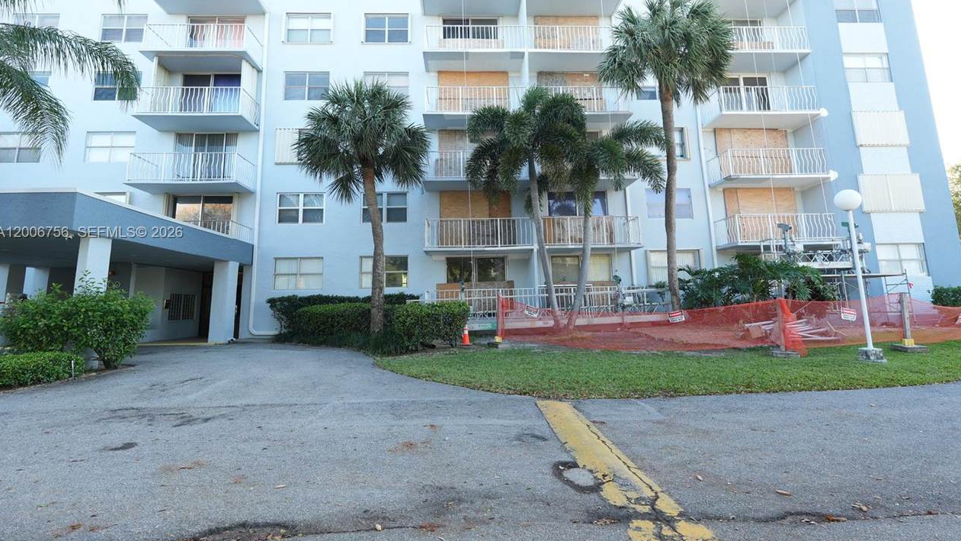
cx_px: 481
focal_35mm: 18
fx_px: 447
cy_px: 233
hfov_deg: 94.2
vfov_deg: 62.1
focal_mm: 11
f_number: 3.5
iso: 100
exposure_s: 1/100
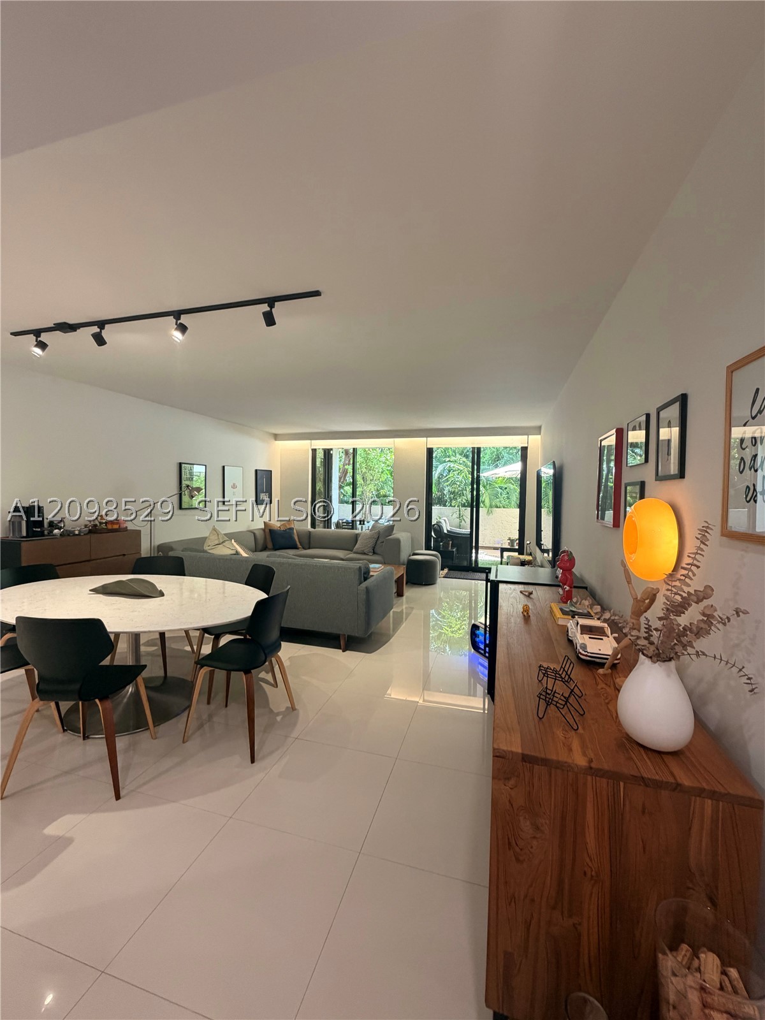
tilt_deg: -2.4
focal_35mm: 14
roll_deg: -1.1
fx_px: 413
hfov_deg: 85.7
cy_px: 510
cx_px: 382
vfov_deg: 102.1
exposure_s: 1/120
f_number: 2.2
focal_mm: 2.22
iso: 320
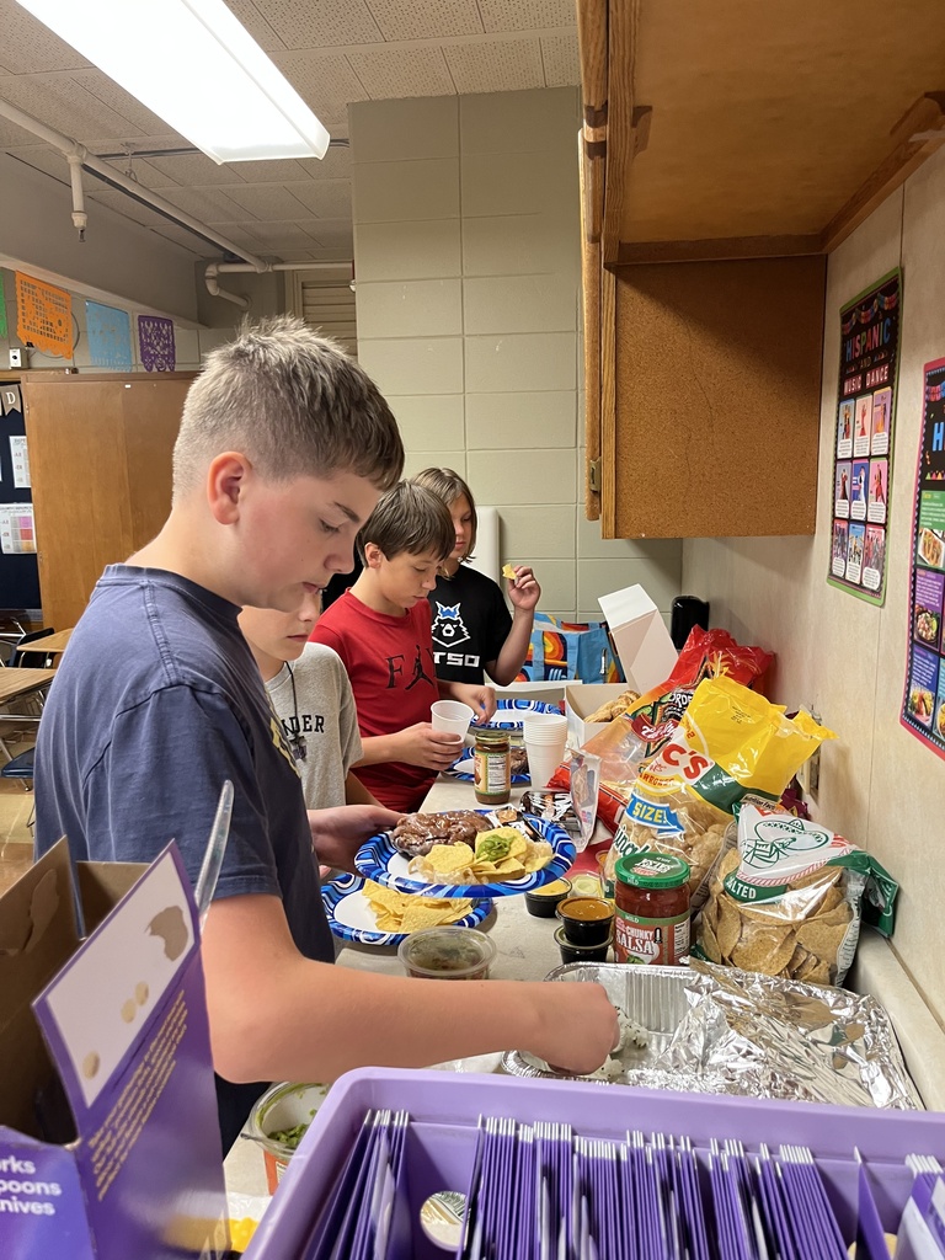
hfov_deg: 53.1
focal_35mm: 26
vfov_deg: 67.3
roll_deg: +1.3
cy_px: 630
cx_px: 472
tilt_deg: -9.3
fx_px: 946
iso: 160
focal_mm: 5.1
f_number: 1.6
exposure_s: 1/60
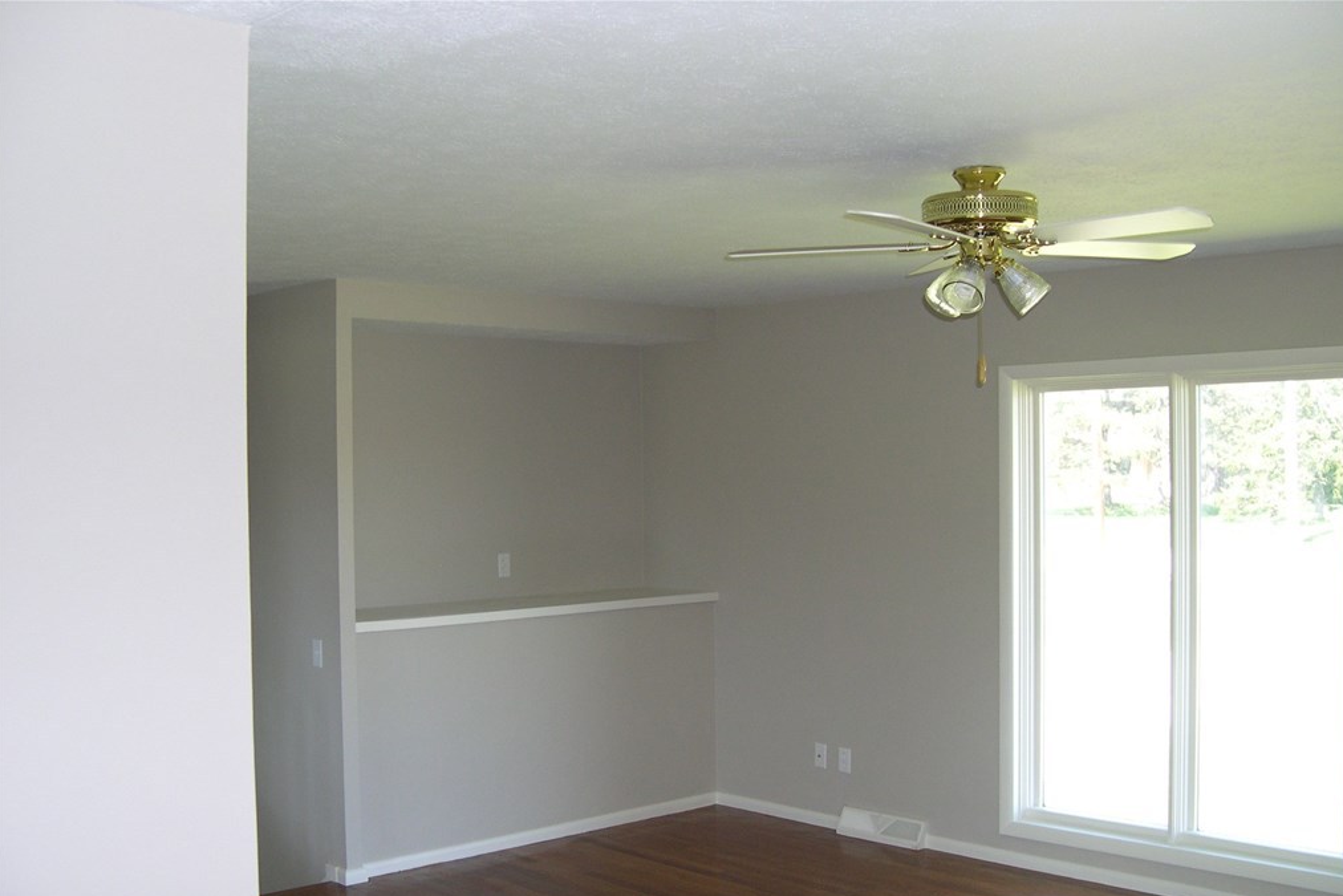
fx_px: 1492
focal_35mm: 40
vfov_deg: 33.4
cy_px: 508
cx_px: 675
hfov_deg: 48.5
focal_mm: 8
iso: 141
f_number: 2.8
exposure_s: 1/72.6
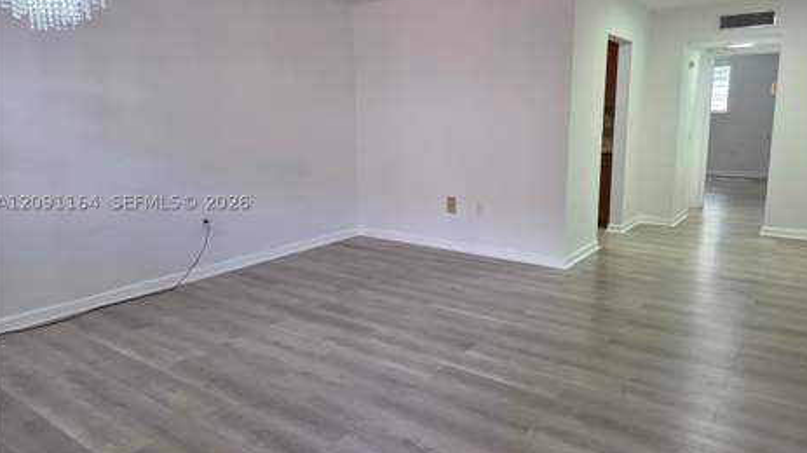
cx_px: 410
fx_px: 556
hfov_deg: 71.9
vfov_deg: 44.3
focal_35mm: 26
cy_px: 202
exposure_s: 1/120
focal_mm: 5.4
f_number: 1.8
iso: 200
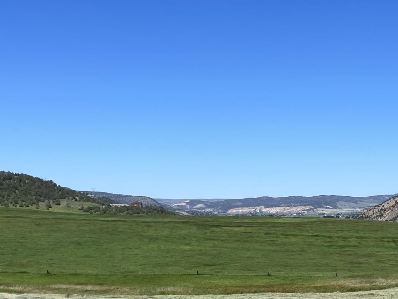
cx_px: 307
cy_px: 251
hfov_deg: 27.3
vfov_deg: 20.7
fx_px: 805
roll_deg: -0.3
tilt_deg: -2.0
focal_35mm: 70
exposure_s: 1/4464
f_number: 1.6
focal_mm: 4.2
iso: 32
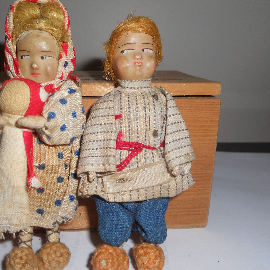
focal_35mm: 38
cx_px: 108
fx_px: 335
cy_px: 136
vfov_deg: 43.9
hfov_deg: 43.6
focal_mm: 5.8
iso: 80
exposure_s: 1/25
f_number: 8.8
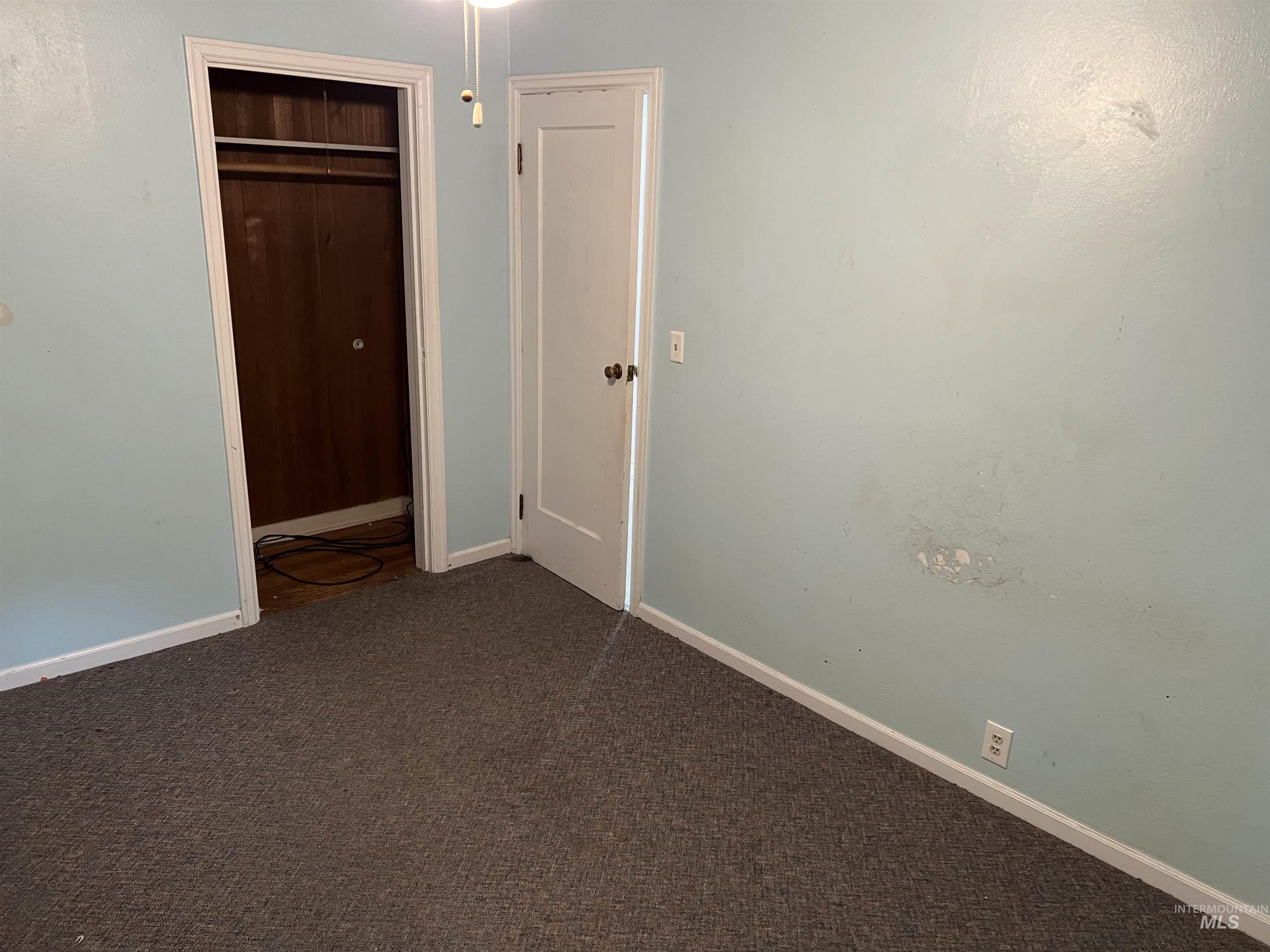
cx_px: 635
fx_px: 954
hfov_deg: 67.3
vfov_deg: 53.1
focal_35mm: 26
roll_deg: -2.6
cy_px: 476
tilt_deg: -18.5
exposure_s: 1/60
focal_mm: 5.7
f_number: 1.5
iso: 250
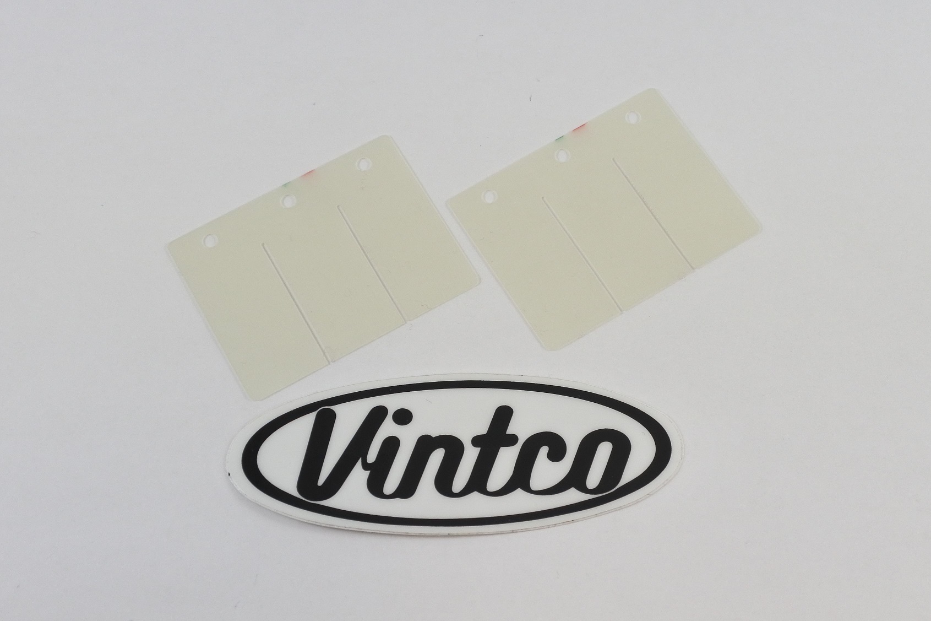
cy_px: 310
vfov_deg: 35.0
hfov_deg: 50.7
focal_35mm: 38
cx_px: 466
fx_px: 983
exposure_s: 1/200
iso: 400
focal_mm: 14.3
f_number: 4
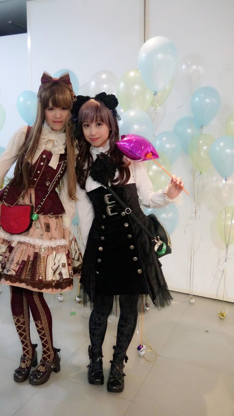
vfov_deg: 58.0
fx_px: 375
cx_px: 74
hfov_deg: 34.2
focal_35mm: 34
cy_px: 192
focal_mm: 14
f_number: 3.5
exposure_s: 1/60
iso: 1250
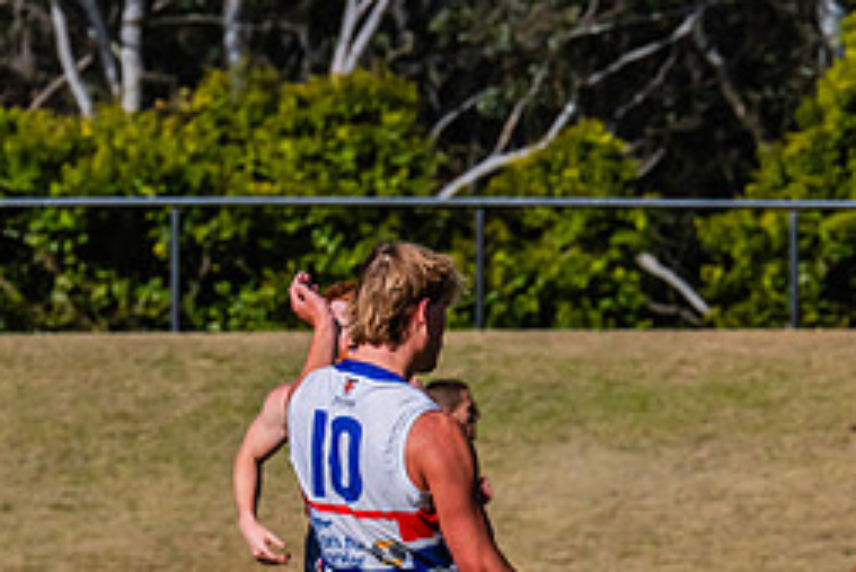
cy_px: 567
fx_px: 25908
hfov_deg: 1.9
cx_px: 435
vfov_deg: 1.3
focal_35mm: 1089
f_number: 16
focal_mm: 420
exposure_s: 1/1600
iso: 800
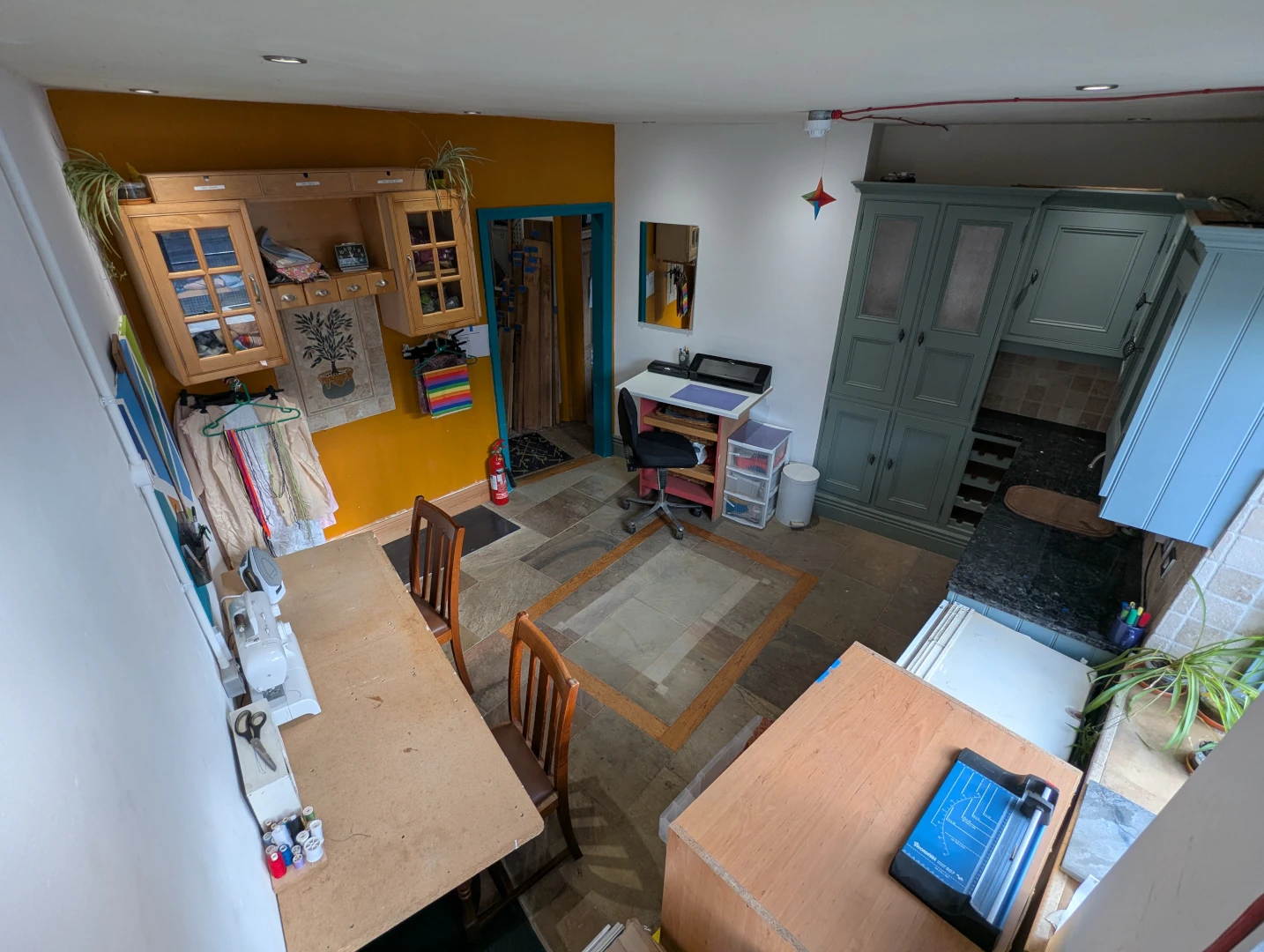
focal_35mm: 16
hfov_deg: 94.4
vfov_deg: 78.3
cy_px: 476
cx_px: 632
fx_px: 585
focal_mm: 2.35
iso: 59
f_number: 2.2
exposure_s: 1/97.6
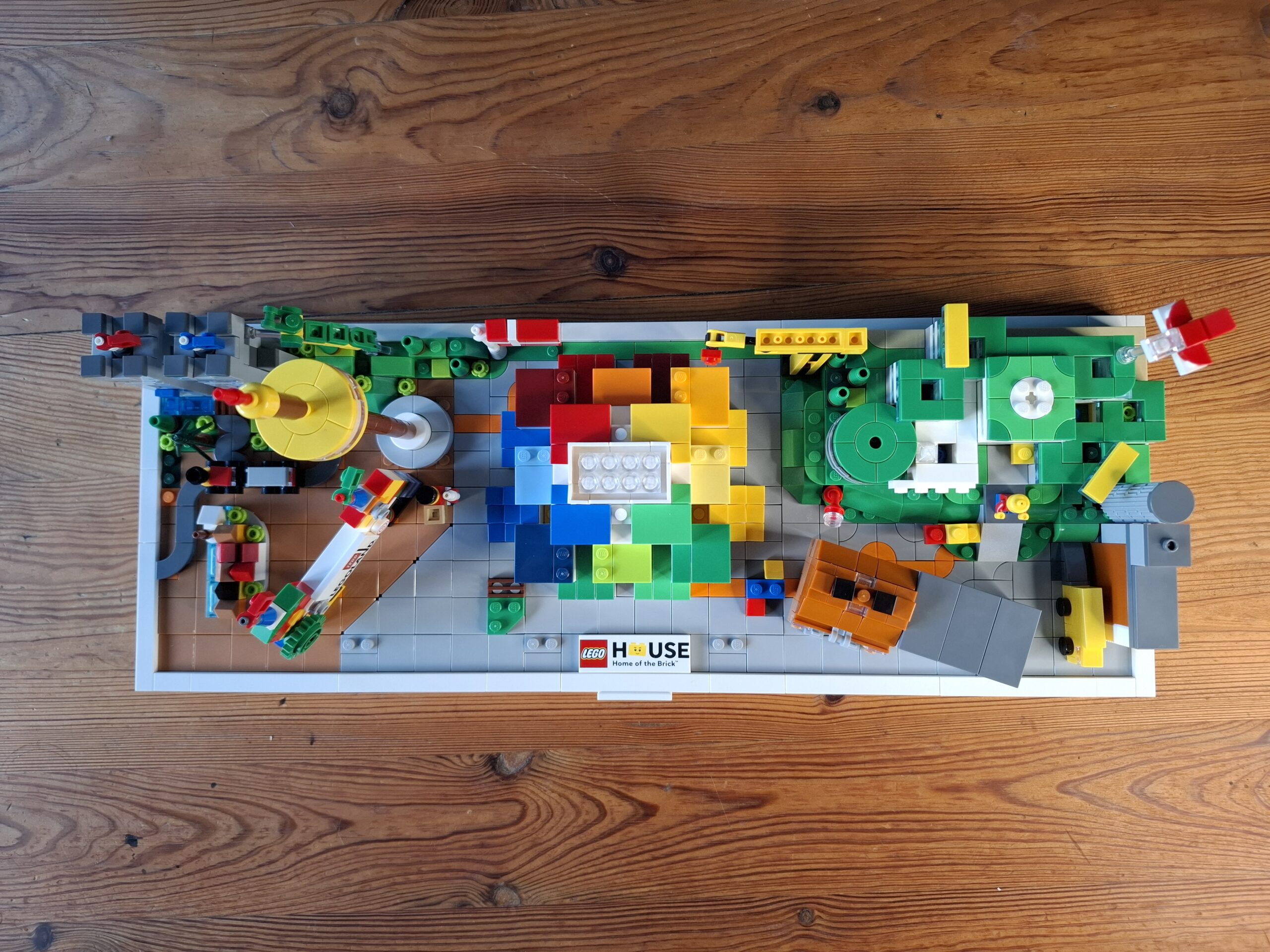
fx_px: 844
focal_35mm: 23
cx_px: 635
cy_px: 476
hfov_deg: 73.9
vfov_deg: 58.9
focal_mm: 5.54
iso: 200
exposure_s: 1/50
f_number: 1.8
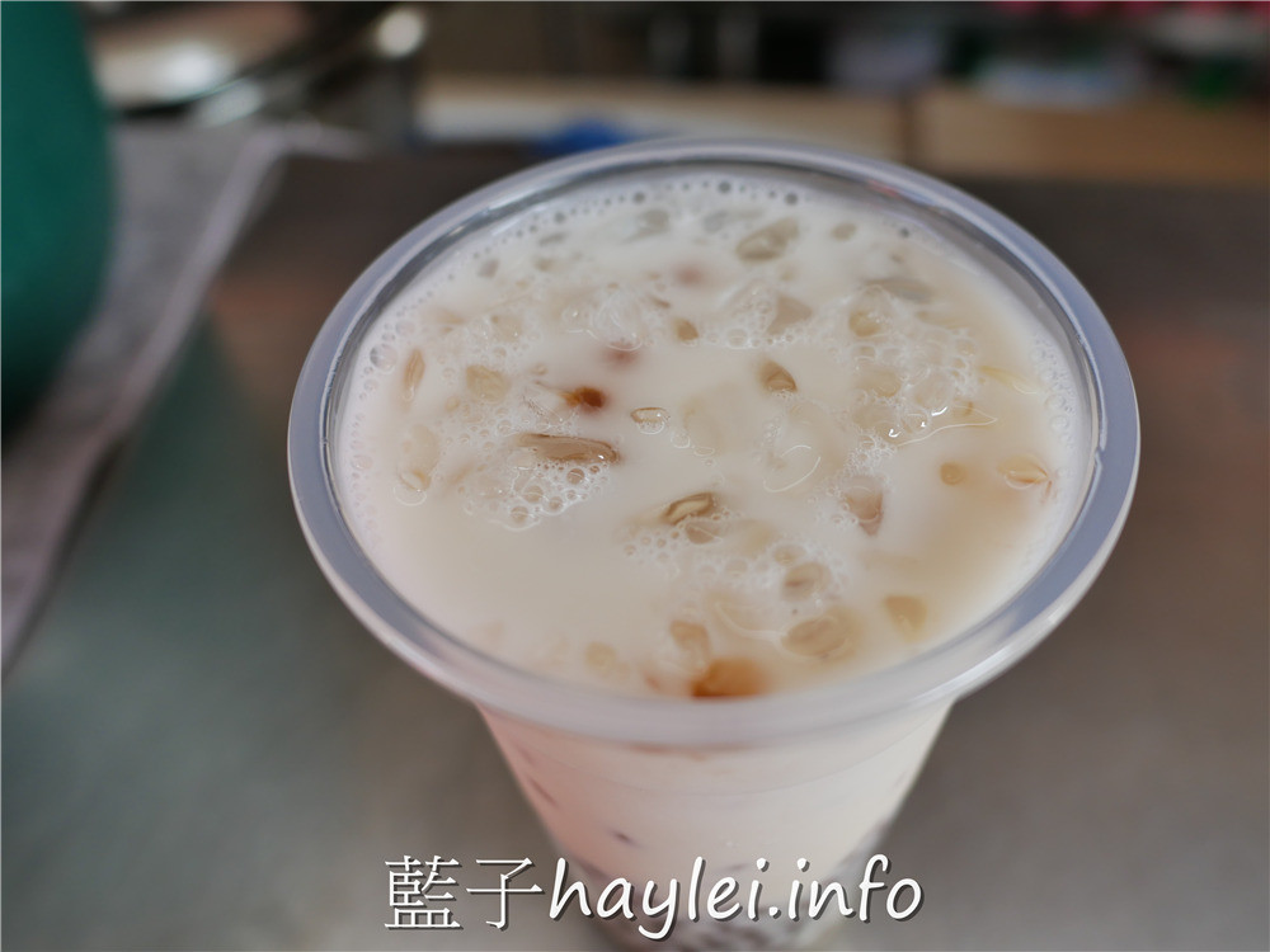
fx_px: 1101
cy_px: 476
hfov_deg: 60.0
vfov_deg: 46.8
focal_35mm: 30
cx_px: 635
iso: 200
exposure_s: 1/250
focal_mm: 15
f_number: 2.8
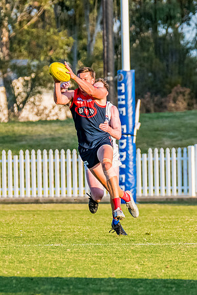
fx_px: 6046
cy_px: 177
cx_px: 94
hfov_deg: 1.9
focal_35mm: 737
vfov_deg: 2.8
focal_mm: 270
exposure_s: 1/1600
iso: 800
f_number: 5.6
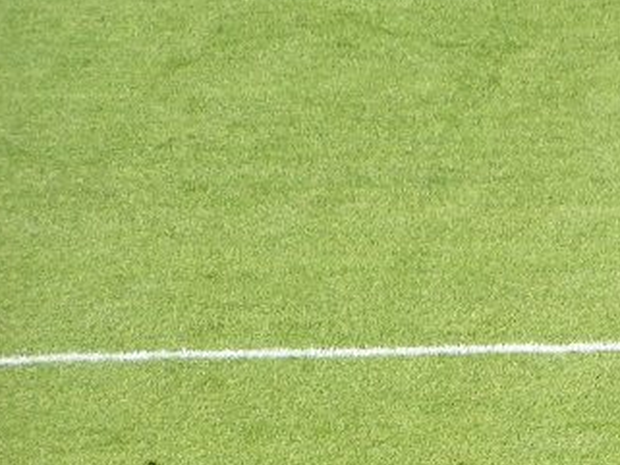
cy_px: 415
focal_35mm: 469
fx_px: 8403
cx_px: 749
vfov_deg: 3.2
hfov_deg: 4.2
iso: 50
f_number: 3.5
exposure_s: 1/500
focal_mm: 28.8
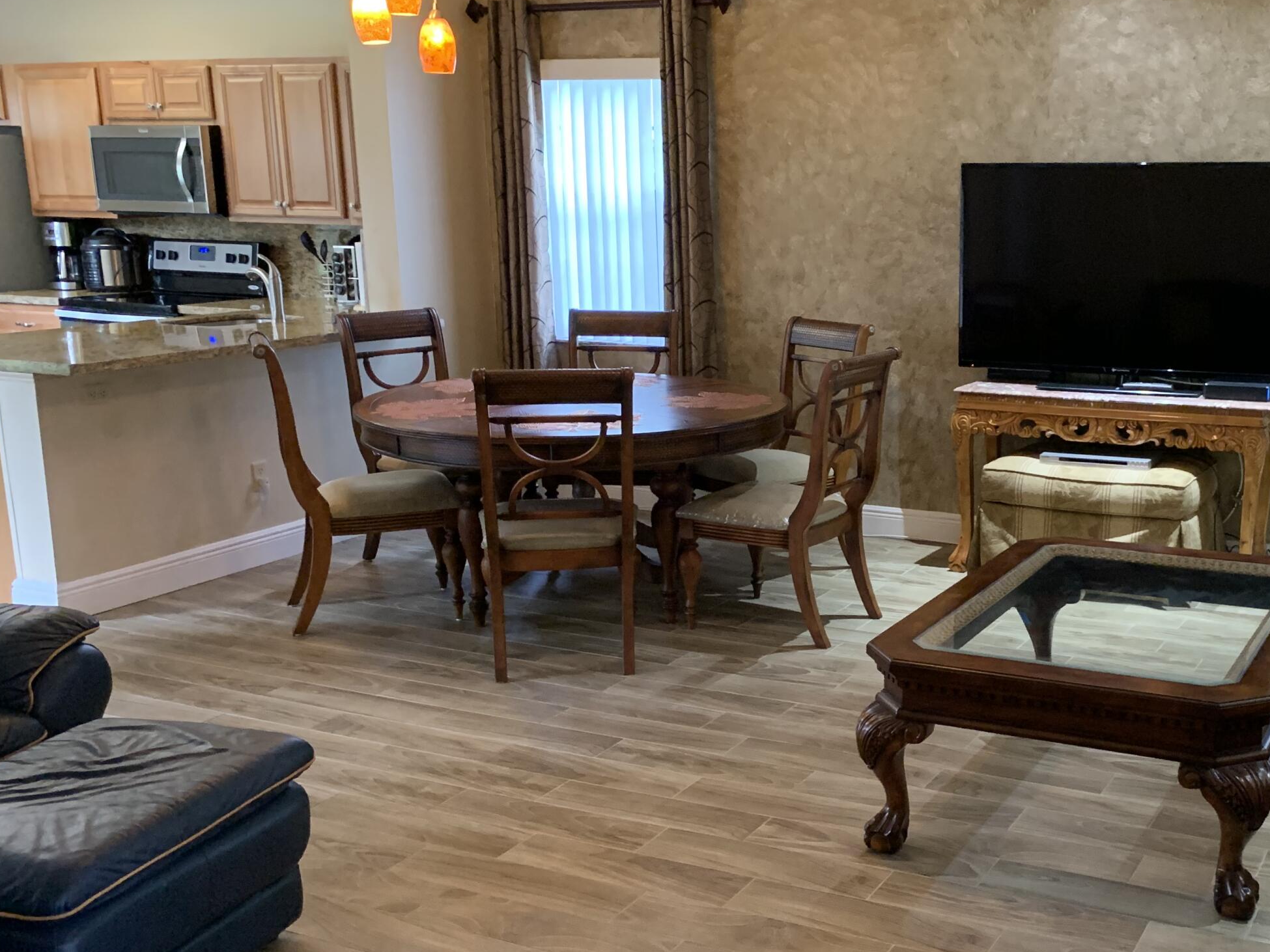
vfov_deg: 35.9
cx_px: 930
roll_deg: -0.2
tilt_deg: -13.7
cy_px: 536
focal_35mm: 40
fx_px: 1468
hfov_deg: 45.4
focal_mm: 4.25
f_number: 1.8
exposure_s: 1/40
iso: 400
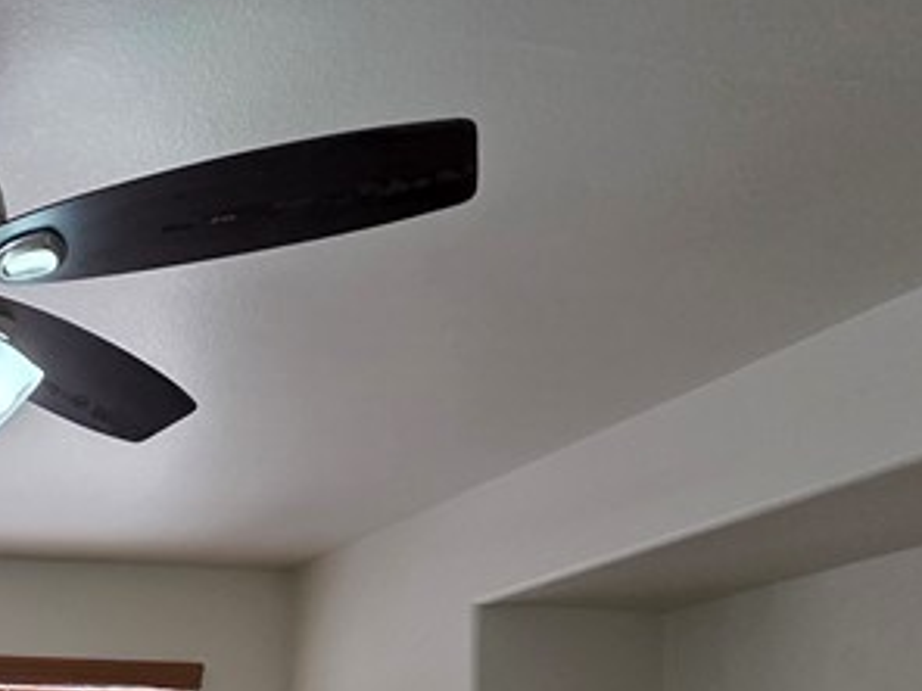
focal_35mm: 45
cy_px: 946
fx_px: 1199
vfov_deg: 26.3
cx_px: -262
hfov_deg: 32.3
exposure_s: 1/120
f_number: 1.9
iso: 160
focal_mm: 2.2
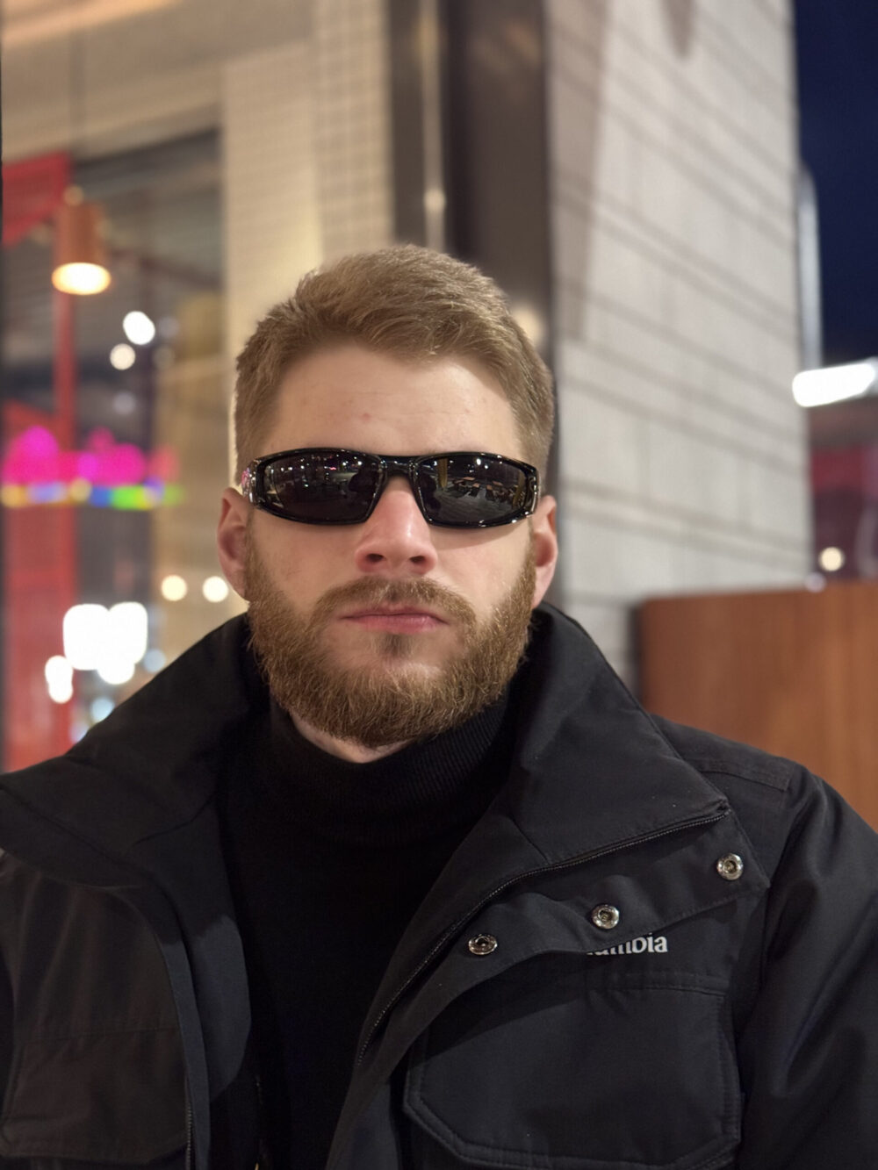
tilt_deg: +5.9
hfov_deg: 30.3
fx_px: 1623
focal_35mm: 48
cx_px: 439
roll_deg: +1.4
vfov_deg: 39.7
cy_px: 585
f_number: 1.78
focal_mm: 6.76
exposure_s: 1/20
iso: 1000
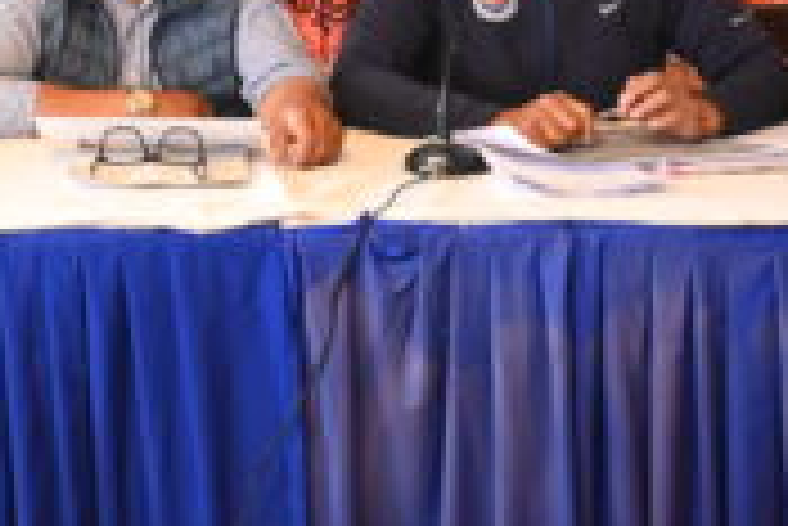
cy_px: -2
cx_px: 171
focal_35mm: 98
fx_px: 2156
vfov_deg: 13.7
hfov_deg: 20.5
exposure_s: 1/80
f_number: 4.2
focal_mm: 23
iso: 3200
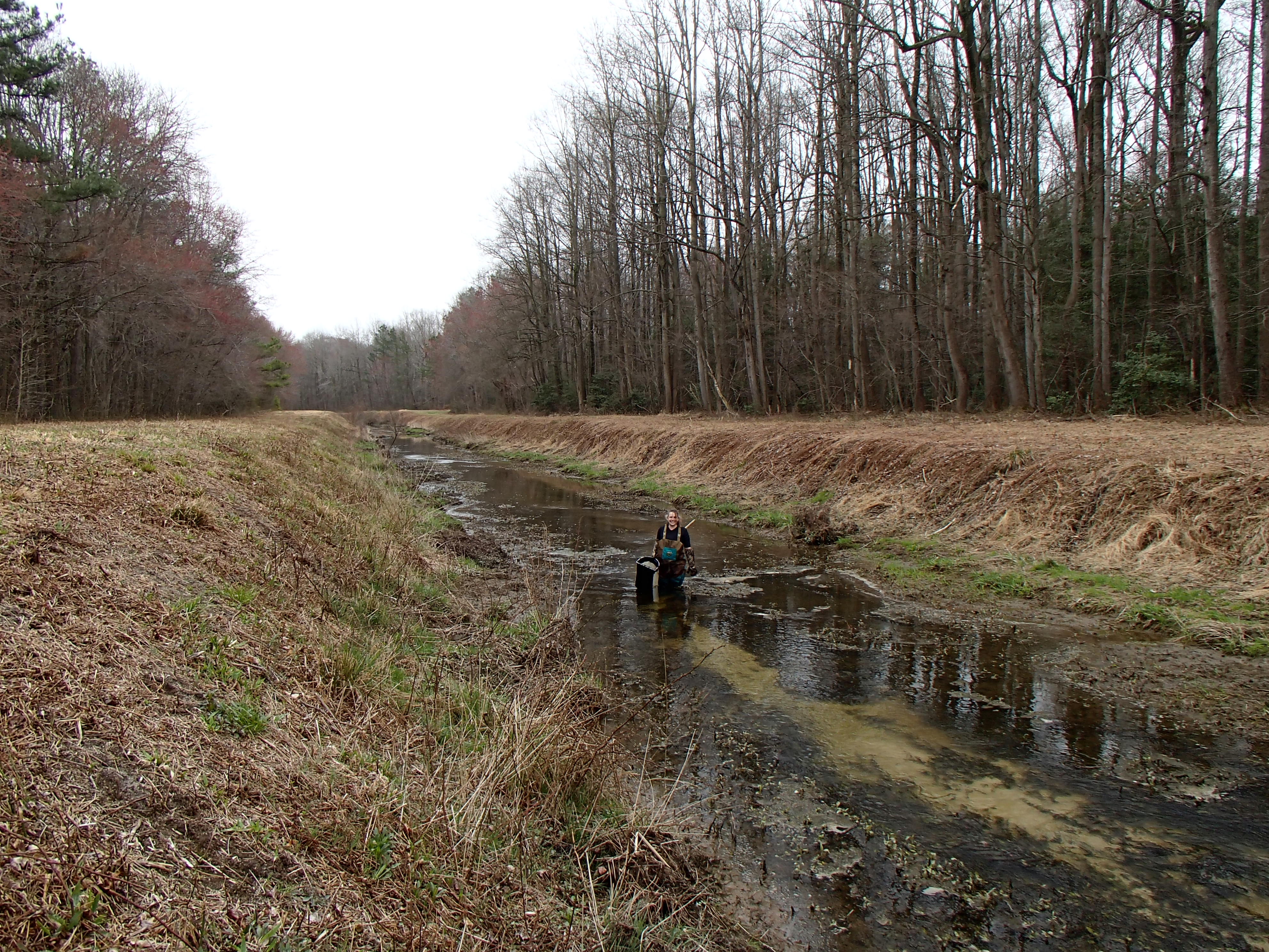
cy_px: 476
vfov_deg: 49.7
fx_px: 1026
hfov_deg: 63.4
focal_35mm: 28
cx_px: 634
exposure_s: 1/100
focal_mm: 5
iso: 100
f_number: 3.9
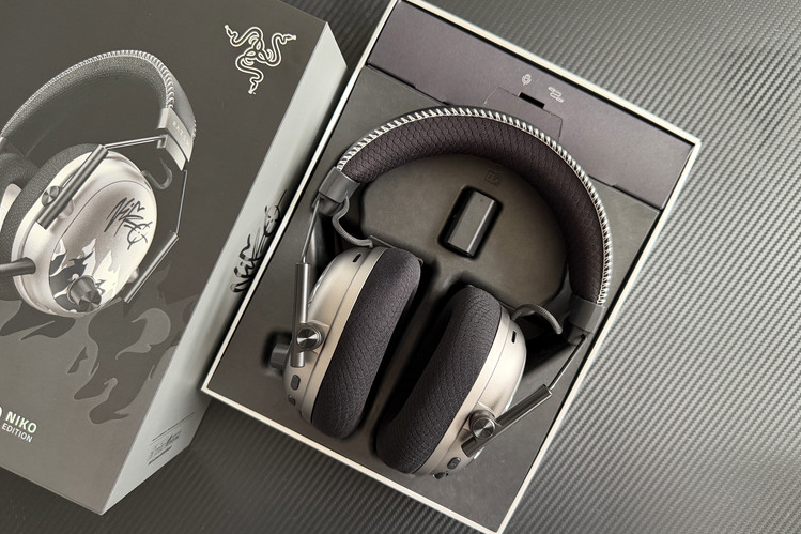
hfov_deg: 69.4
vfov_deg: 49.5
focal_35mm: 26
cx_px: 416
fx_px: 578
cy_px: 270
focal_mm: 6.76
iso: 400
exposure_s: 1/60
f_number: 1.78
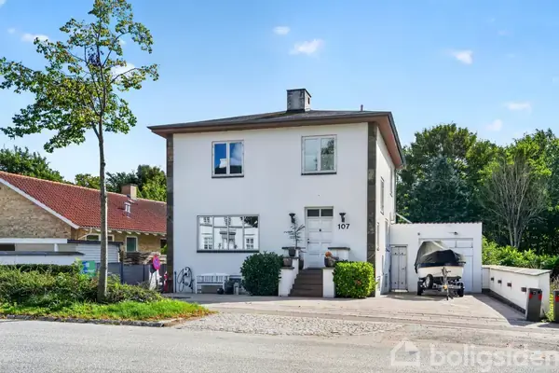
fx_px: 543
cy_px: 186
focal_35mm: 35
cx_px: 280
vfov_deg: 37.9
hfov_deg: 54.4
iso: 400
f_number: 2.8
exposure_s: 1/1600
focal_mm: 35
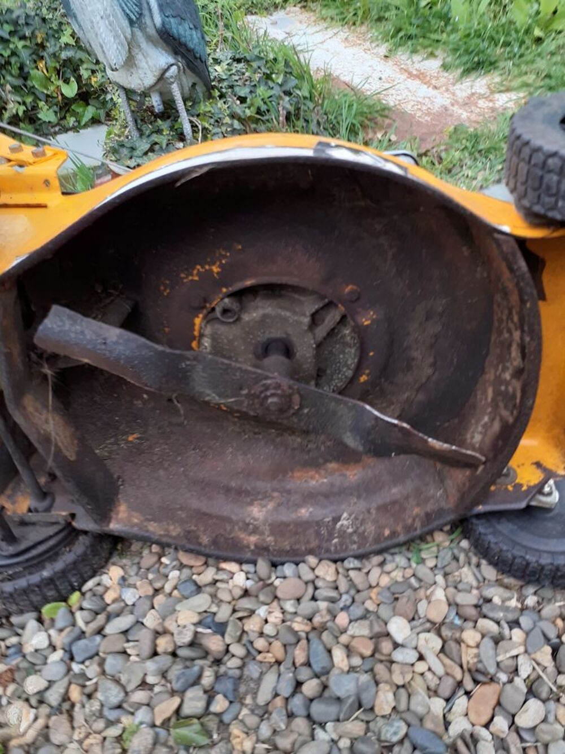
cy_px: 377
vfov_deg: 65.3
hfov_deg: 51.4
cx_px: 282
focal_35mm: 27
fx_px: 587
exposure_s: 1/100
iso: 50
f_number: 1.9
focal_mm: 3.6
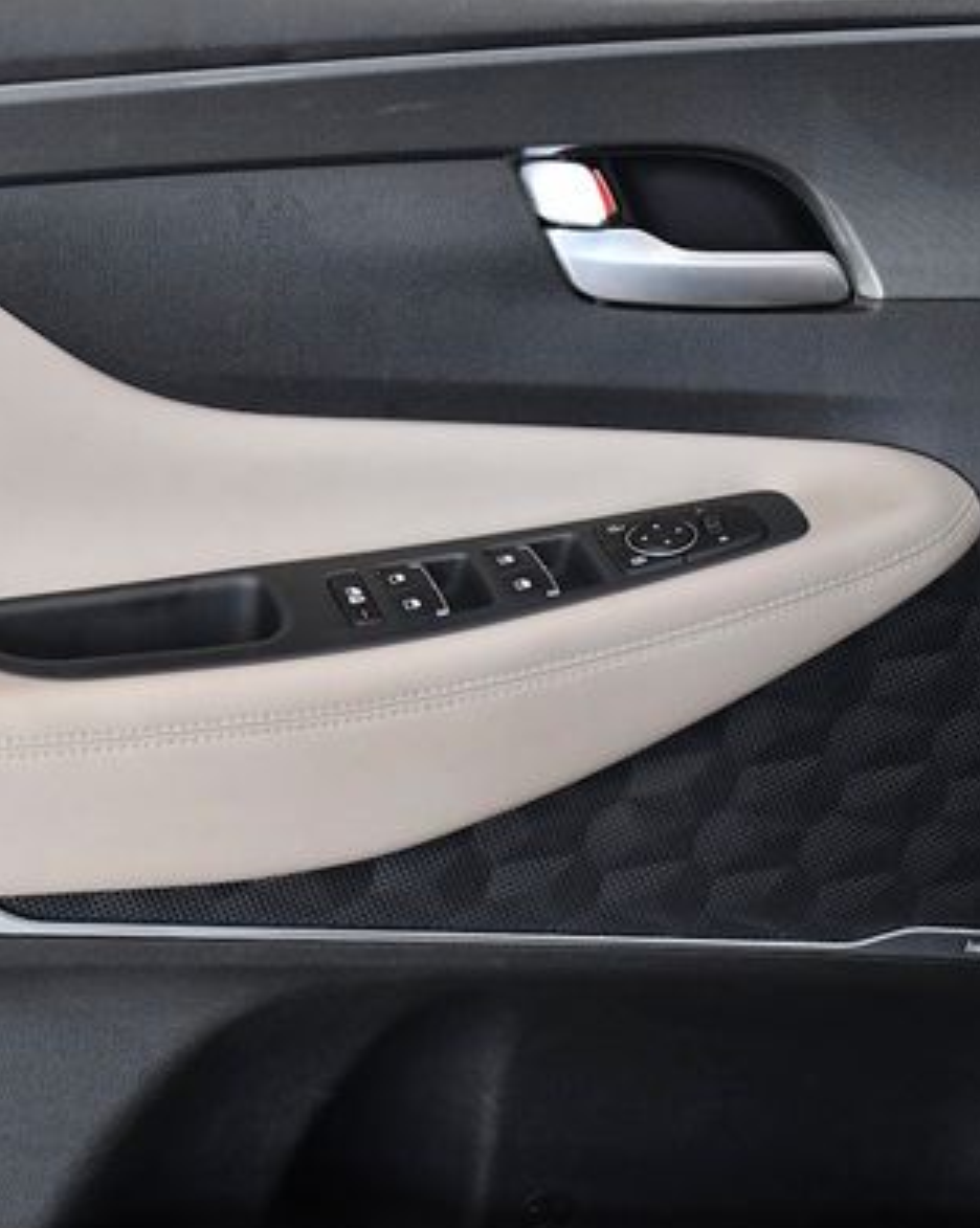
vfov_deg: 23.9
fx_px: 2905
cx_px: 346
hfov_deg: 19.1
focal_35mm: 80
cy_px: 614
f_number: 4.5
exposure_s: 1/320
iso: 2500
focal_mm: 35
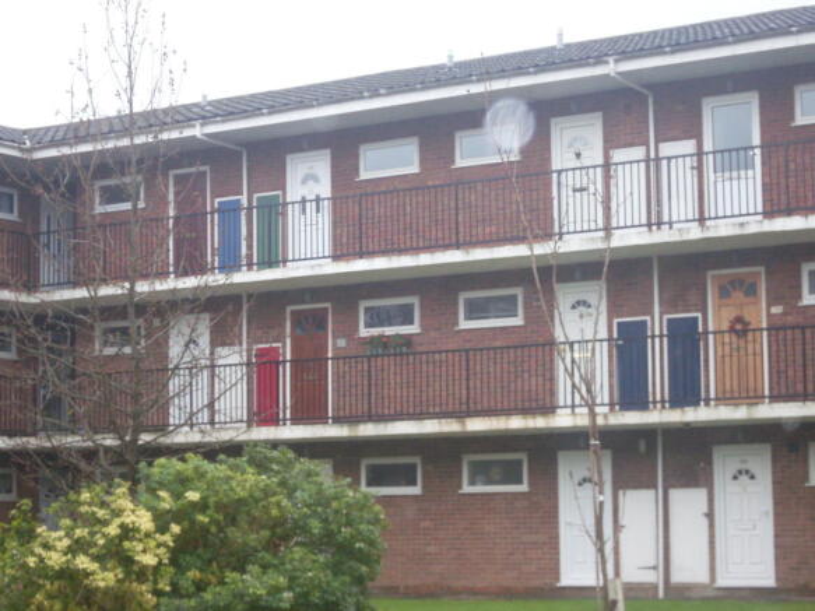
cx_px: 408
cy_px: 306
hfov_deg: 21.3
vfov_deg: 16.1
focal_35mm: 92
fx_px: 2166
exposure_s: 1/60
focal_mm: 15.3
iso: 240
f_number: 4.4
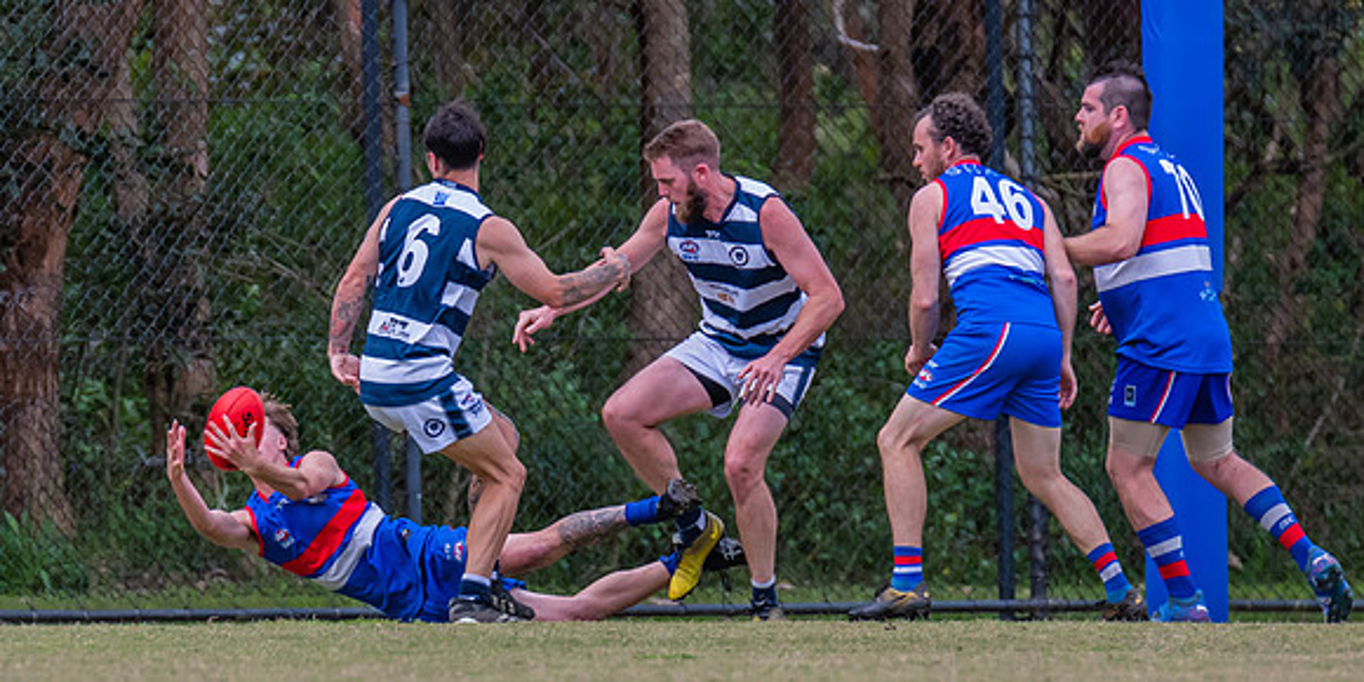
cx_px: 401
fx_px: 32321
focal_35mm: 917
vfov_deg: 1.2
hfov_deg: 2.4
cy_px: 415
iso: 800
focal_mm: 420
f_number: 5.6
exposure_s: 1/2000
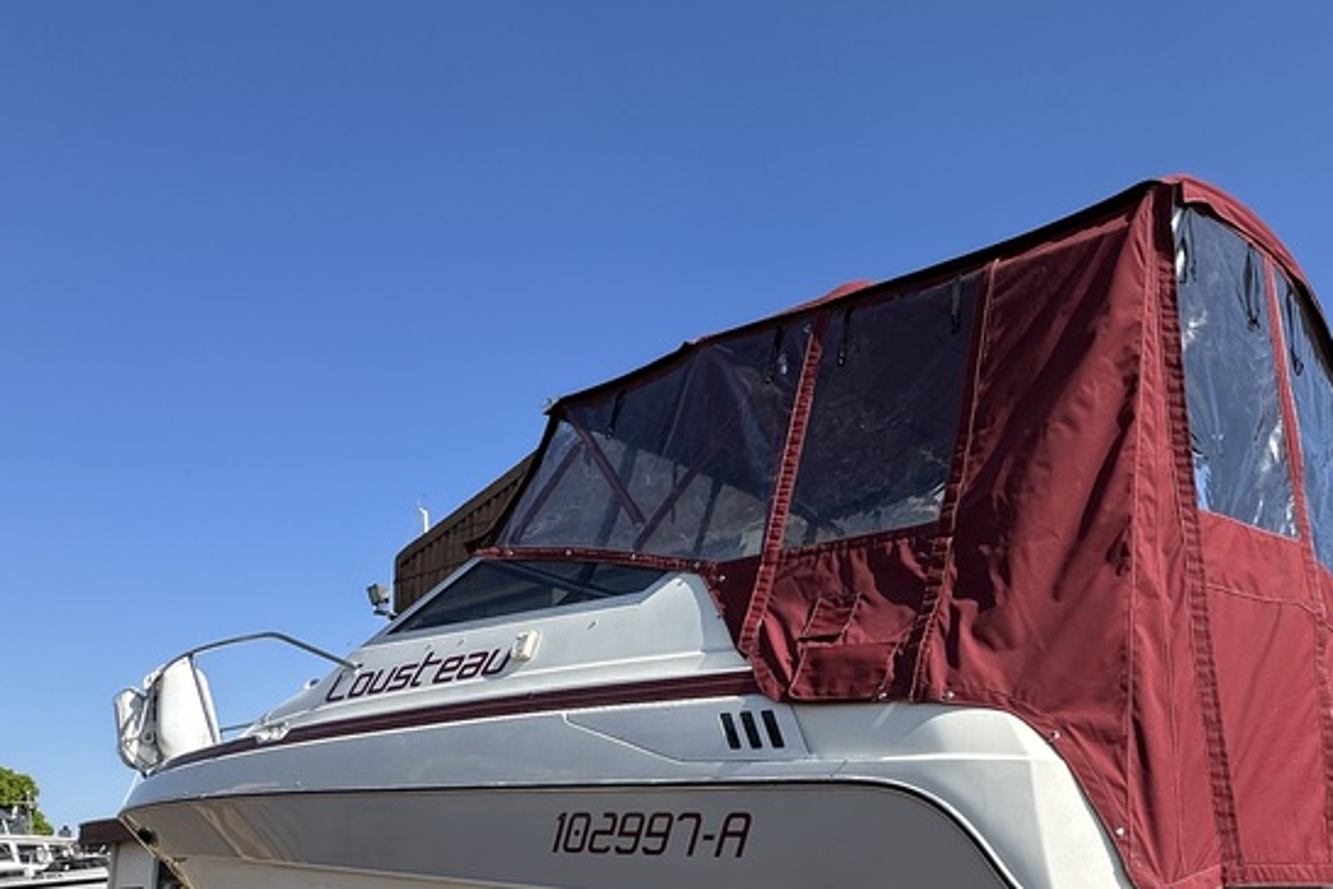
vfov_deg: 39.5
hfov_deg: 57.1
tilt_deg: +9.1
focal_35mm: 32
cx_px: 913
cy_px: 713
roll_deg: +0.7
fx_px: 1185
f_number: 2.2
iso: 50
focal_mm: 2.22
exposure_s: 1/1289
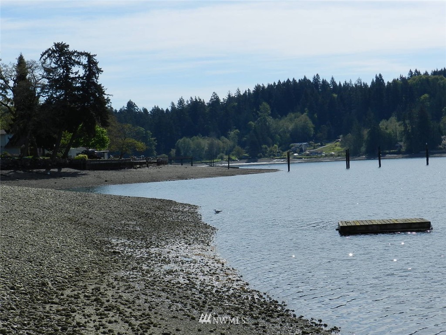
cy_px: 168
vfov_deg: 19.4
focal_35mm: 76
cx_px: 223
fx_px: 979
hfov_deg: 25.7
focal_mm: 13.5
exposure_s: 1/1250
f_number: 5
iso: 160
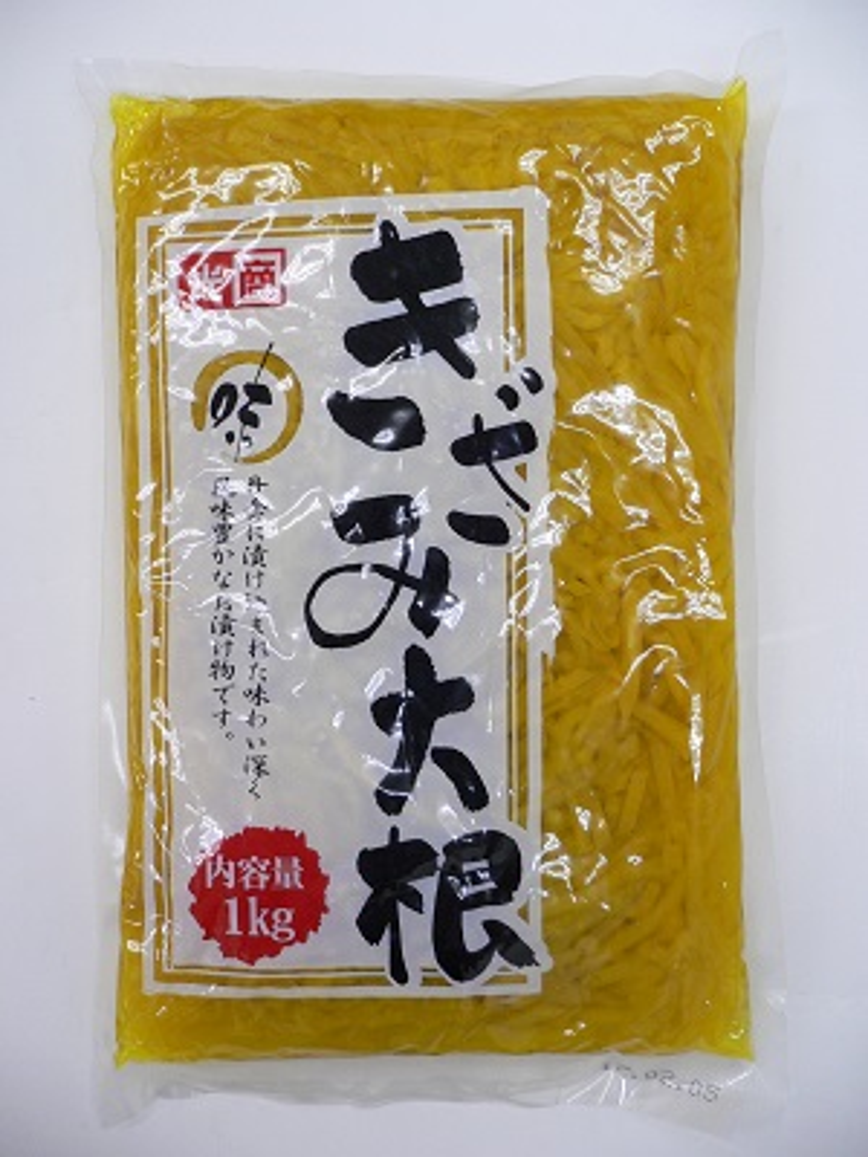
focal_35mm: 35
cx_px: 434
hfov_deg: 40.7
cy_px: 578
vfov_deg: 52.6
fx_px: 1170
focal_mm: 5.8
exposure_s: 1/30
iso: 100
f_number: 2.8
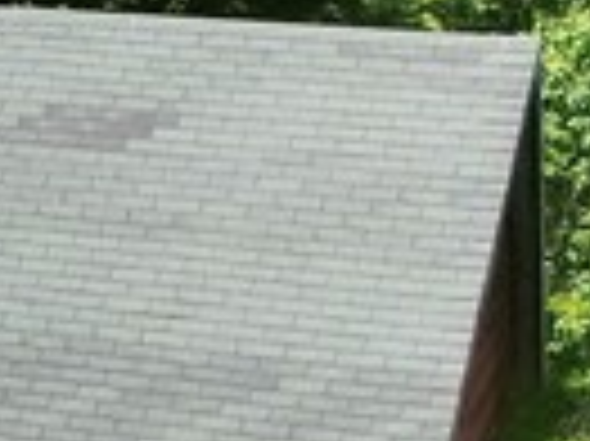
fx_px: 3201
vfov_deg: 7.9
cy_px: 428
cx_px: -1040
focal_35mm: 188
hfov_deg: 9.0
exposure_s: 1/4000
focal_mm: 6.72
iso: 230
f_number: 1.7
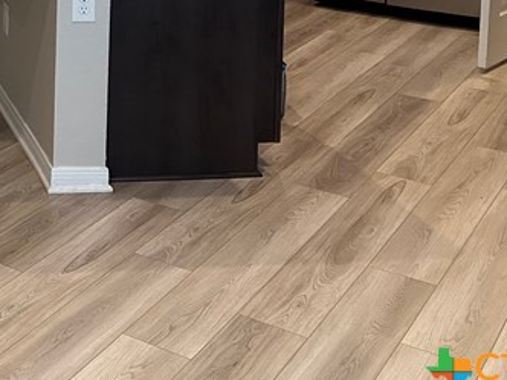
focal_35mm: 74
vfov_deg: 18.1
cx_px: -133
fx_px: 1084
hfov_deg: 23.6
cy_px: -163
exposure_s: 1/120
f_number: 1.78
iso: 200
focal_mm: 6.86
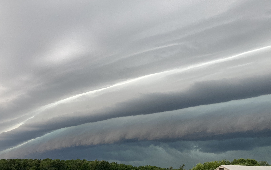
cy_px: 93
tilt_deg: +19.5
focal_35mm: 34
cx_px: 144
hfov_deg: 56.7
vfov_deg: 37.2
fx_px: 251
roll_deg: -2.6
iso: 80
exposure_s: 1/92
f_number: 1.8
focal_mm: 3.99
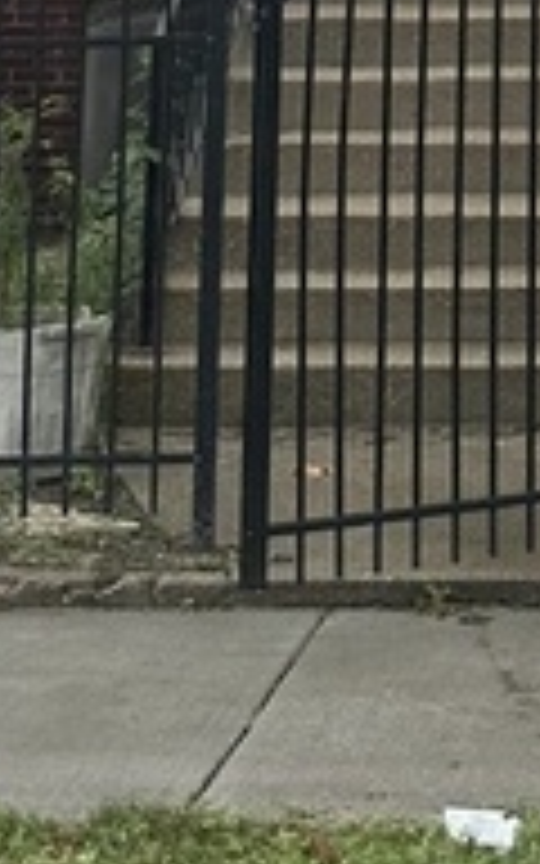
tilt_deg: +10.6
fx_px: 3367
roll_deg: -1.8
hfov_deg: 8.9
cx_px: 824
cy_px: -792
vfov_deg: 13.0
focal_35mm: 143
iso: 80
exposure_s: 1/4184
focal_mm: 6.86
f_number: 1.78
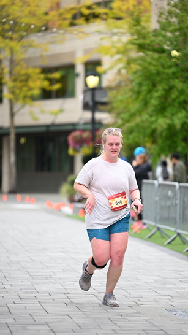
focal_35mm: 174
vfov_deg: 12.4
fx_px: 1543
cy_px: 168
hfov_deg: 7.0
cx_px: 110
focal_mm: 165
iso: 640
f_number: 2.8
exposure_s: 1/2000
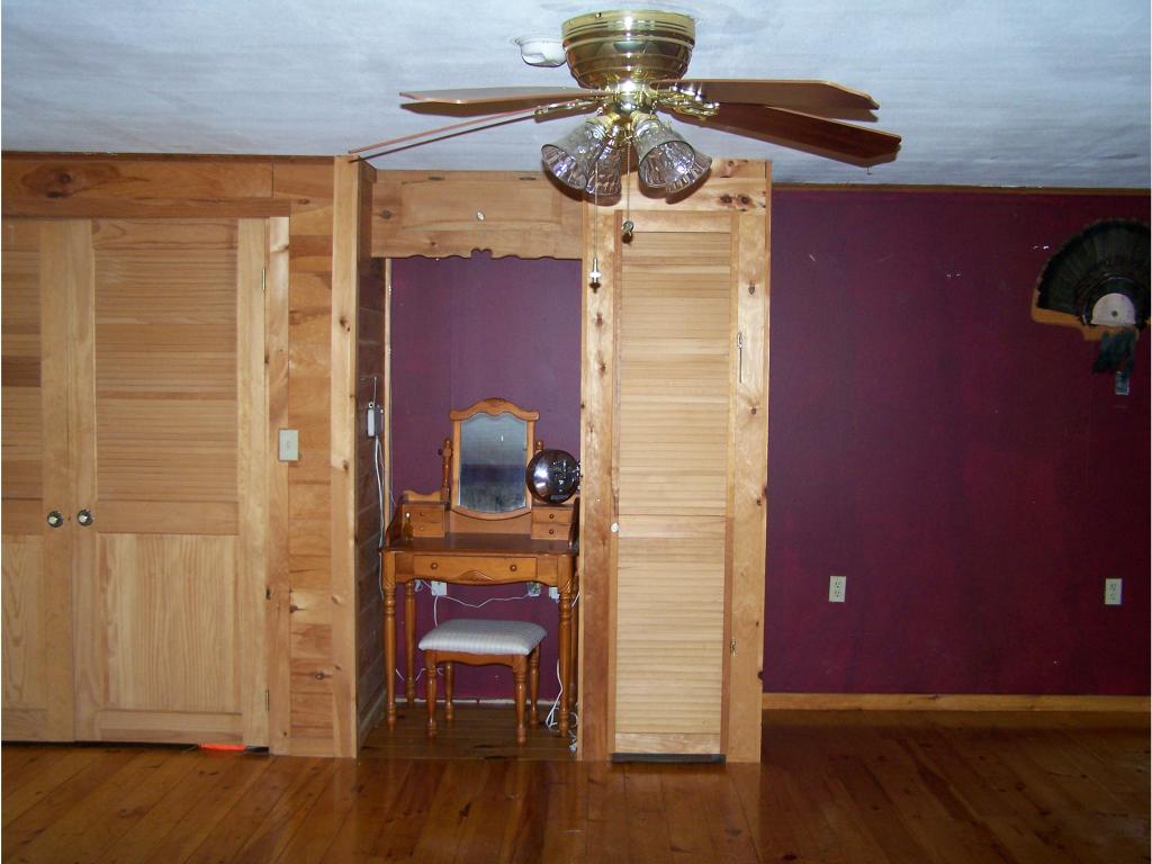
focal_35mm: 38
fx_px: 1265
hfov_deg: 49.0
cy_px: 432
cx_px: 576
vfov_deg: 37.7
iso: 160
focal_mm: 6.3
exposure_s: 1/60
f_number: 2.8
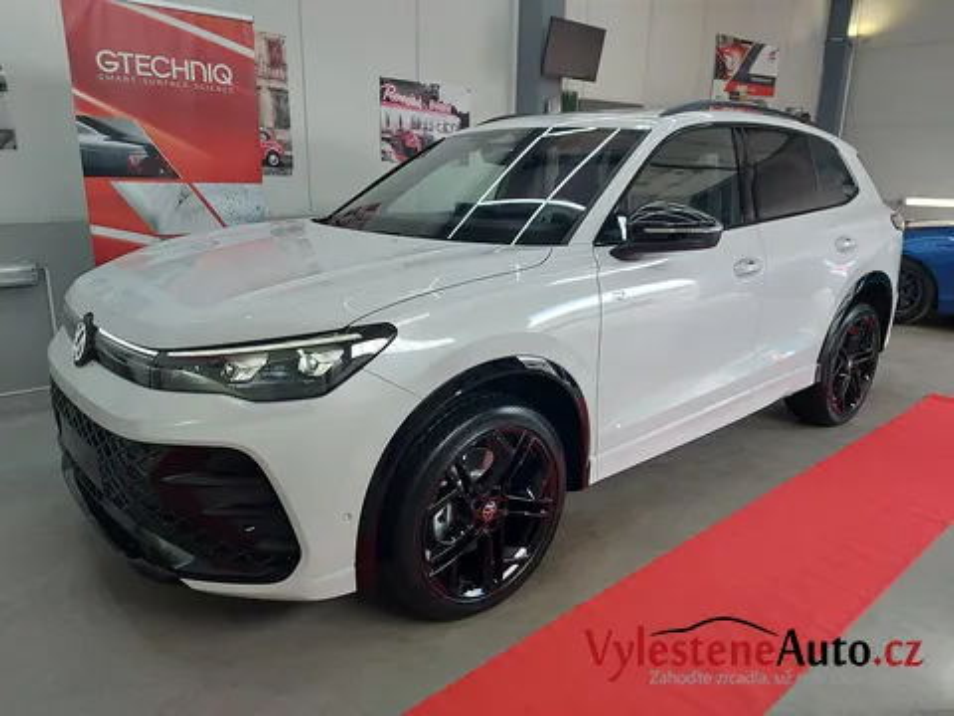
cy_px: 358
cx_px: 477
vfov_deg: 56.8
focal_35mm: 24
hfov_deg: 71.6
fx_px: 661
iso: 40
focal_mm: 5.23
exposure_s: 1/100
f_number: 1.8
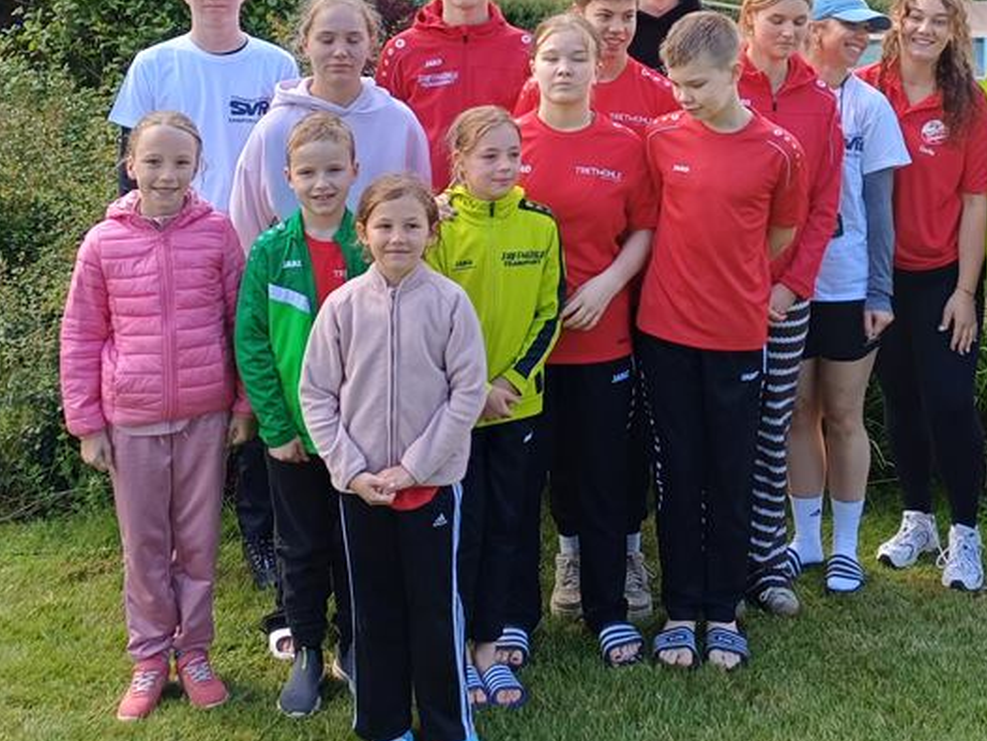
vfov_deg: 25.1
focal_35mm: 57
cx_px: 657
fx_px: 1626
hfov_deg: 33.5
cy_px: 114
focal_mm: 4.65
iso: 50
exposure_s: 1/247
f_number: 1.8
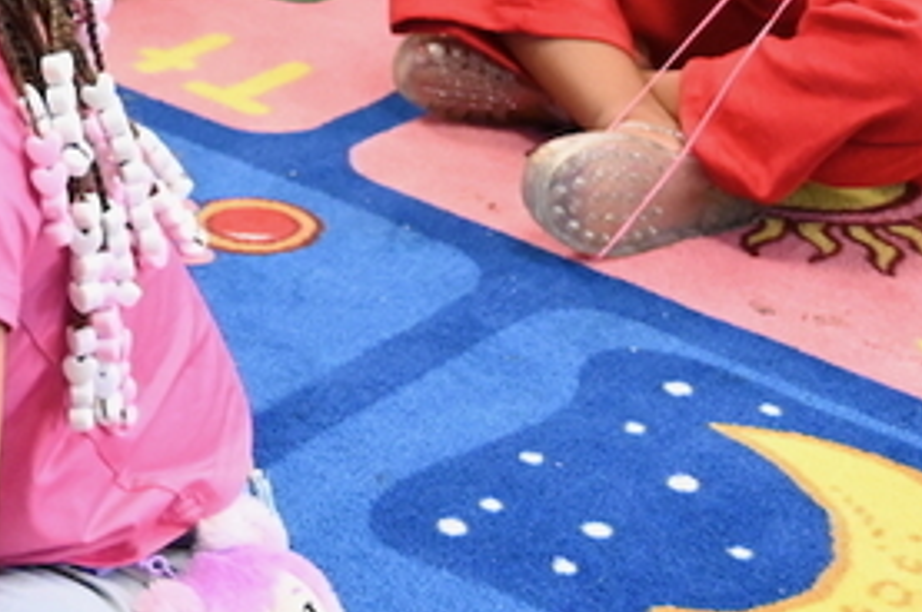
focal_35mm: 111
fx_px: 2839
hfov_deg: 17.9
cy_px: -63
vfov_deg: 12.1
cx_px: -67
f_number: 4
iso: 9000
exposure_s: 1/250
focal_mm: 30
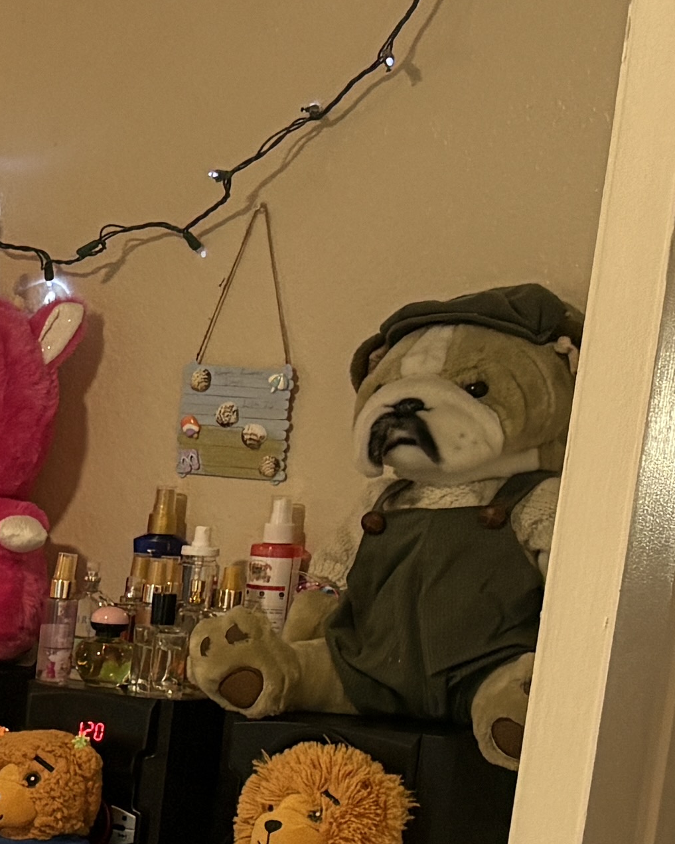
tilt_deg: -12.0
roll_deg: -1.8
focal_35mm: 114
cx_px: -998
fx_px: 2848
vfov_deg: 16.4
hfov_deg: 11.1
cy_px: 904
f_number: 1.6
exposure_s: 1/60
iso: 200
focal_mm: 5.96
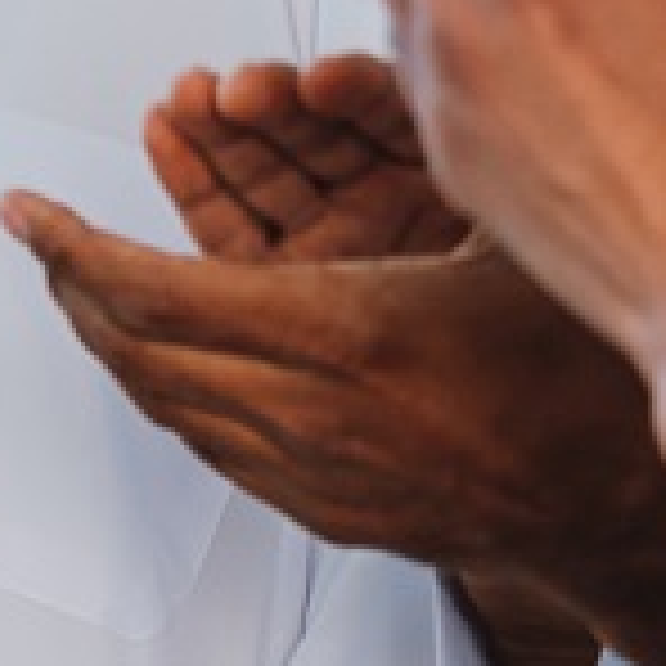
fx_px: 5786
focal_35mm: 266
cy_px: 342
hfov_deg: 6.3
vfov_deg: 6.6
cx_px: -891
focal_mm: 38.7
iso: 200
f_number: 2.8
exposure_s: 1/250
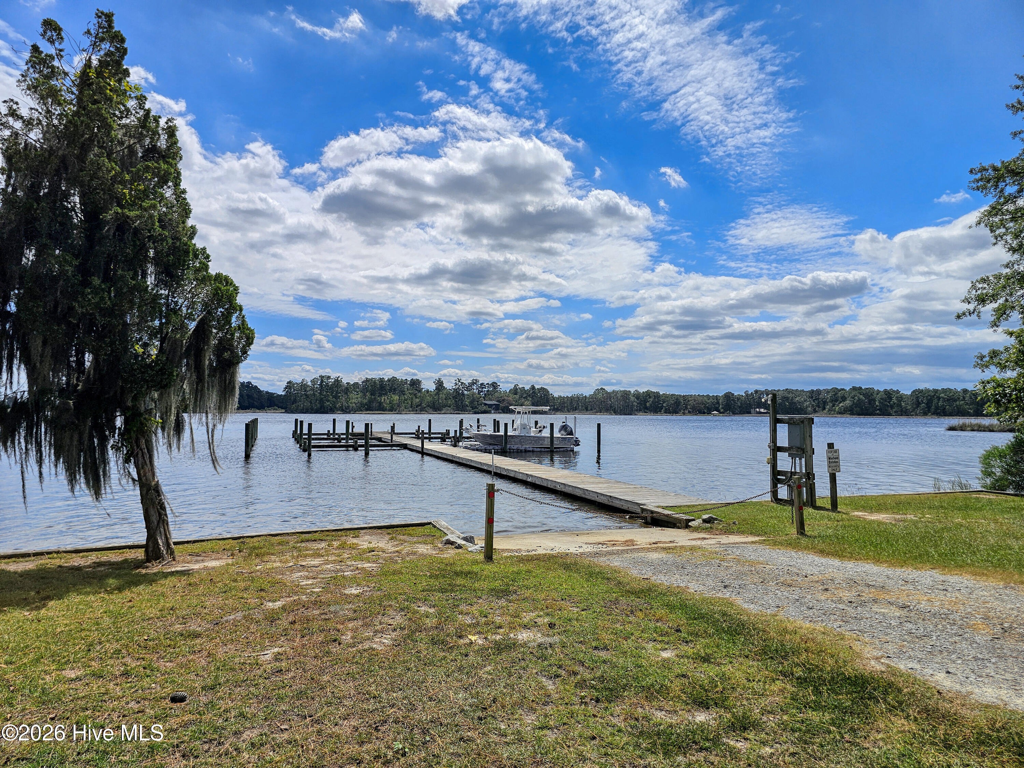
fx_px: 680
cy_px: 384
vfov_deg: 58.9
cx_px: 512
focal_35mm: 23
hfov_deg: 73.9
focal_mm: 6.3
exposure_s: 1/2384
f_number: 1.7
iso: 10
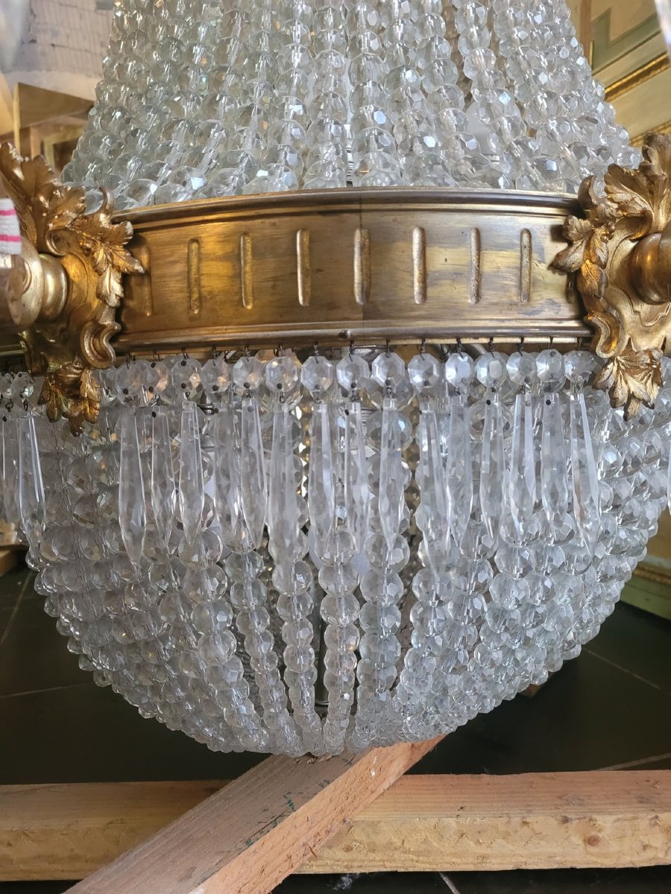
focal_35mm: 26
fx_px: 672
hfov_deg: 53.1
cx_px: 336
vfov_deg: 67.3
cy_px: 447
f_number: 1.8
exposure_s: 1/33
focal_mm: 5.4
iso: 640
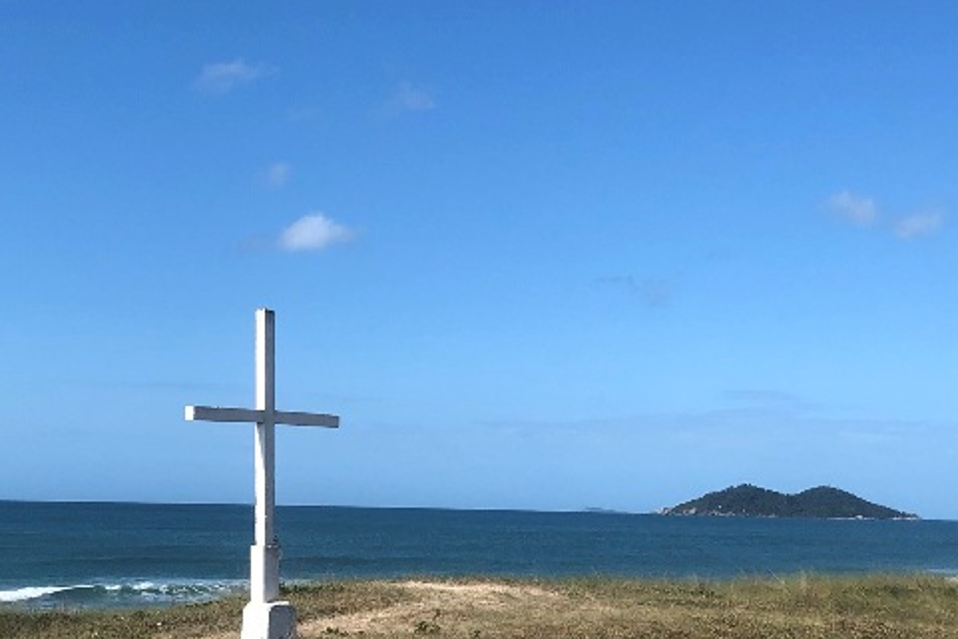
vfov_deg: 21.8
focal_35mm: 62
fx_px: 1650
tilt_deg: +5.0
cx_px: 335
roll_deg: -0.5
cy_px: 422
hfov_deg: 32.2
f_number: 1.8
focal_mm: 3.99
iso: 20
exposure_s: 1/2525
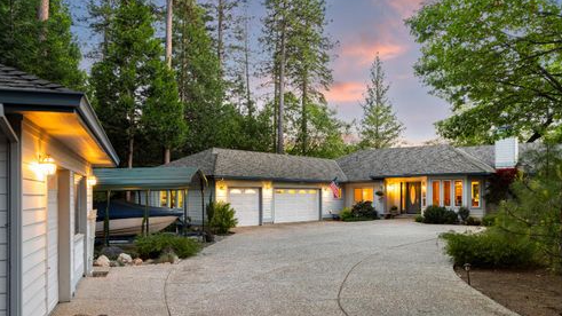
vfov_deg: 36.6
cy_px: 178
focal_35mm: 32
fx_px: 477
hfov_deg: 61.0
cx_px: 282
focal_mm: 30
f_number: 8
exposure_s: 1.3
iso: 320
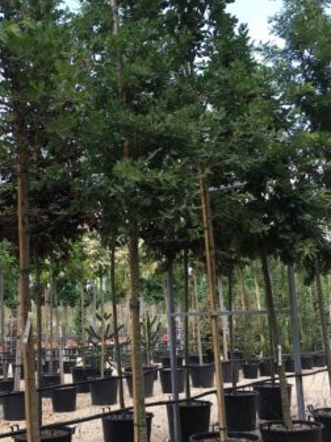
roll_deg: +2.4
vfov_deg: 41.2
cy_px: 240
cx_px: 123
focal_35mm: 46
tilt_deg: +8.5
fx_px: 586
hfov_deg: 31.4
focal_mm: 4.15
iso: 25
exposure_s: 1/207
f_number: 2.2
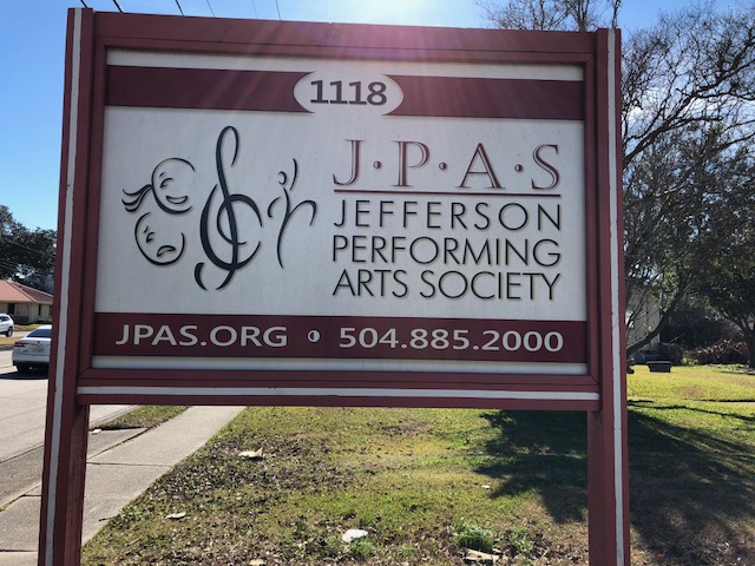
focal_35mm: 28
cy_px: 283
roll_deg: -1.4
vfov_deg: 49.7
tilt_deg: +3.1
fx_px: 611
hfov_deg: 63.4
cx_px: 378
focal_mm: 3.99
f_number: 1.8
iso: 20
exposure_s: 1/1263
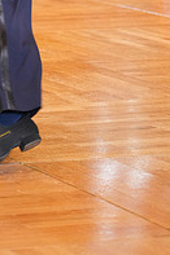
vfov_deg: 7.2
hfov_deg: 4.8
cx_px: -66
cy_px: -84
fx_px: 2008
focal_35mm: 283
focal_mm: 96
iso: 1600
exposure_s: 1/200
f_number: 4
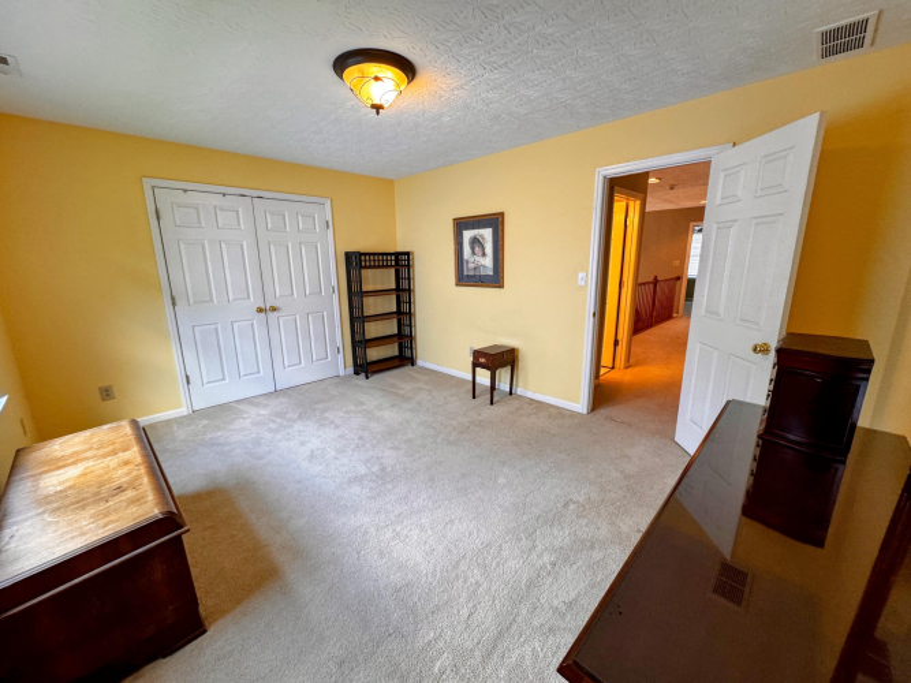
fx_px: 368
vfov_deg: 85.7
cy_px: 342
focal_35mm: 14
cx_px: 456
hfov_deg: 102.1
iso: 200
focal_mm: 2.22
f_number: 2.2
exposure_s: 1/60
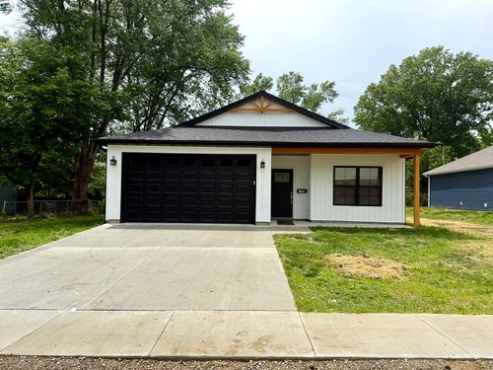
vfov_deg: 56.8
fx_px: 342
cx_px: 246
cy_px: 185
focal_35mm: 24
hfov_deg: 71.6
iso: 80
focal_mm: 6.76
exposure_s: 1/5714
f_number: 1.78
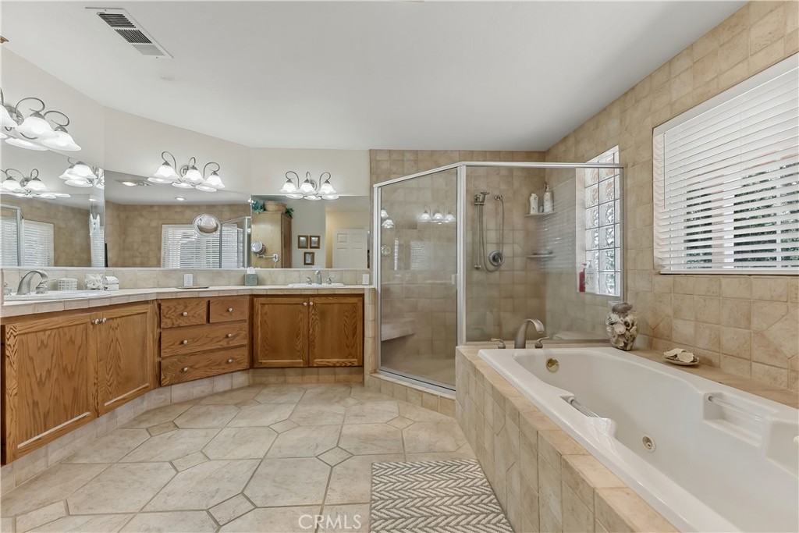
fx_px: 326
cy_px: 266
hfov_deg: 101.5
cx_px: 400
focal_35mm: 15
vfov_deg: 78.5
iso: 500
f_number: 4
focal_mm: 14.7
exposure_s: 1/160
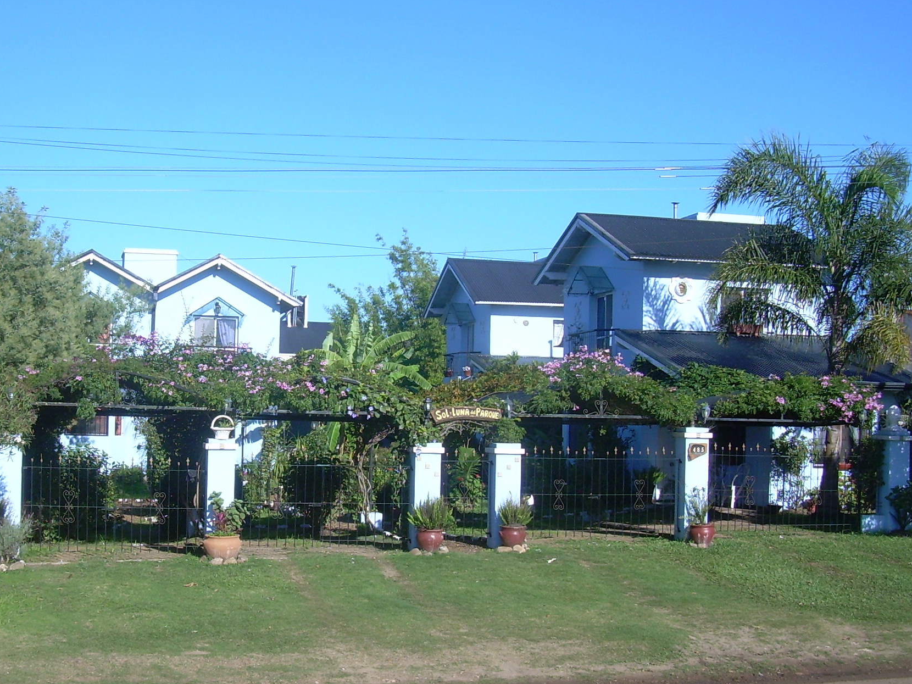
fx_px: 1370
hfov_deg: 36.5
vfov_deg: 28.0
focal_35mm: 52
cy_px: 350
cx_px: 309
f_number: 4.6
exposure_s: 1/386
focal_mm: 6.3
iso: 50
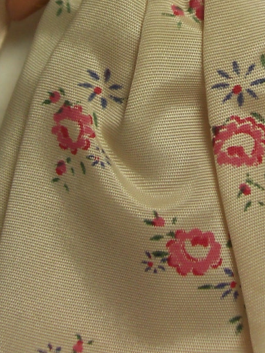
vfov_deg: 23.1
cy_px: -5
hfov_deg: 18.2
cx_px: 179
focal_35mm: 81
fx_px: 827
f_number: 2.8
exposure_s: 1/125
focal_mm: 5.6
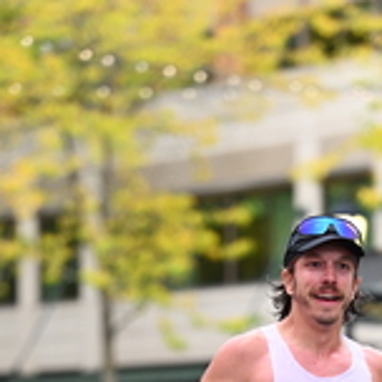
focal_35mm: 370
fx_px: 4619
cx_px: 336
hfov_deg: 4.7
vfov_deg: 4.7
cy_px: 568
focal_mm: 120
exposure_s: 1/1250
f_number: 2.8
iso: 1250
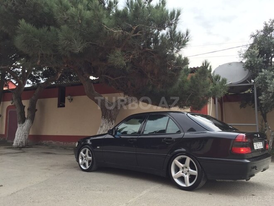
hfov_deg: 61.7
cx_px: 137
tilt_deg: +6.5
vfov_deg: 48.2
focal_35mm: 29
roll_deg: -1.4
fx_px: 230
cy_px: 103
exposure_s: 1/412
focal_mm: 4.15
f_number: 2.2
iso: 32
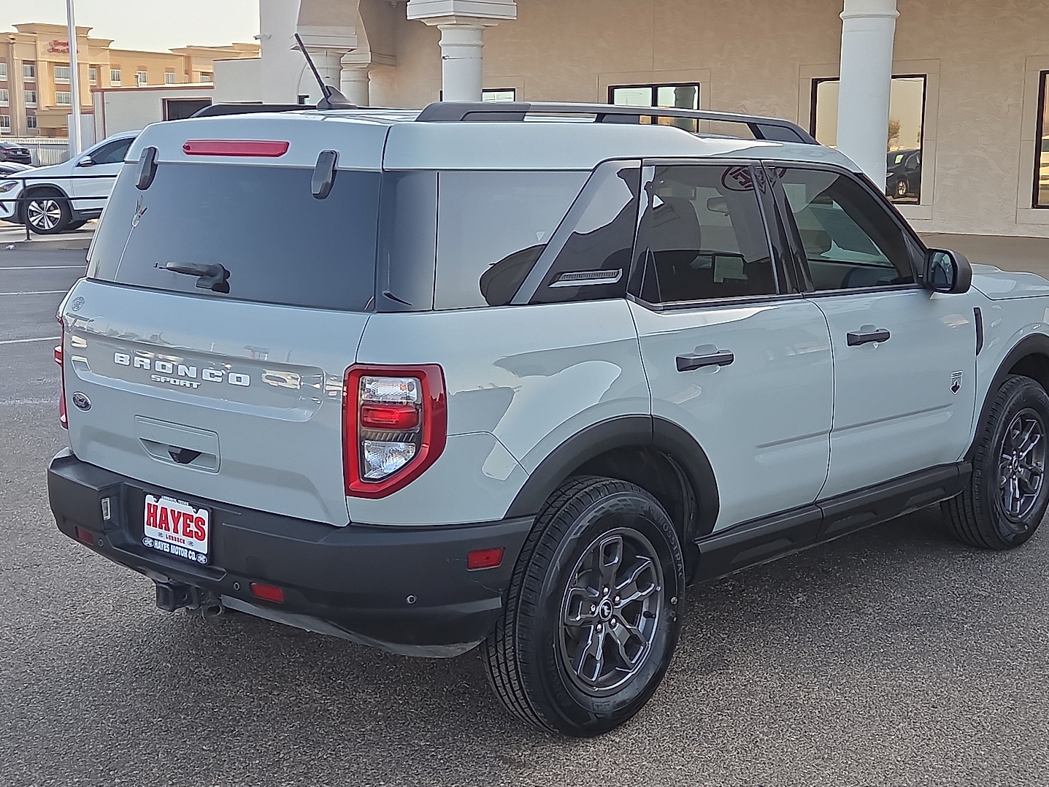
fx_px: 1485
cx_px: 554
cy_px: 380
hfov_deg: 38.9
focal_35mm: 49
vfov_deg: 29.7
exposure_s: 1/400
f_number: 1.8
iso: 25
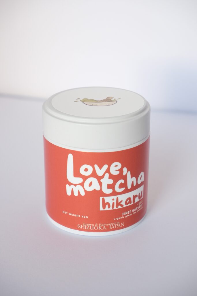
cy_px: 148
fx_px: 558
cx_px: 98
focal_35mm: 68
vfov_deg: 29.7
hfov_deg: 20.0
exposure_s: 1/140
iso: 1250
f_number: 5.6
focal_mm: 45
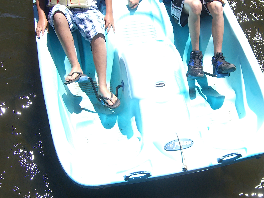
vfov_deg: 24.4
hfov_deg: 31.9
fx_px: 458
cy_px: 87
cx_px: 181
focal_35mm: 60
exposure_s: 1/400
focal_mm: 7.9
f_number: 4
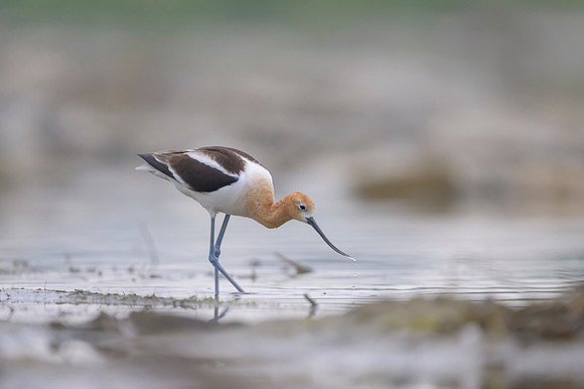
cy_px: 228
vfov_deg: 1.9
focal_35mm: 722
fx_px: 11699
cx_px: 281
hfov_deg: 2.9
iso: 800
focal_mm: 560
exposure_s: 1/1600
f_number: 4
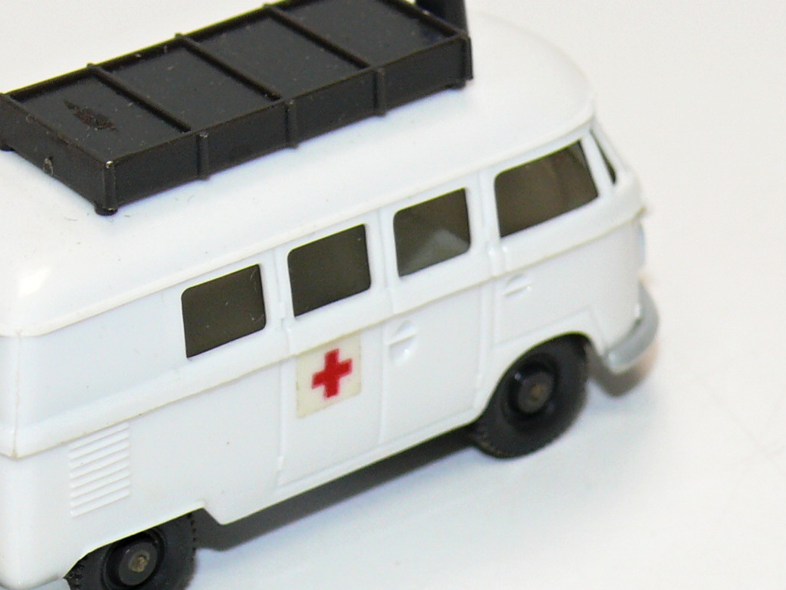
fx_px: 5110
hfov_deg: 8.8
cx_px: 250
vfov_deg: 6.6
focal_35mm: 225
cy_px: 297
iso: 100
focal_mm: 17.3
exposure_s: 1/30
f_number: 4
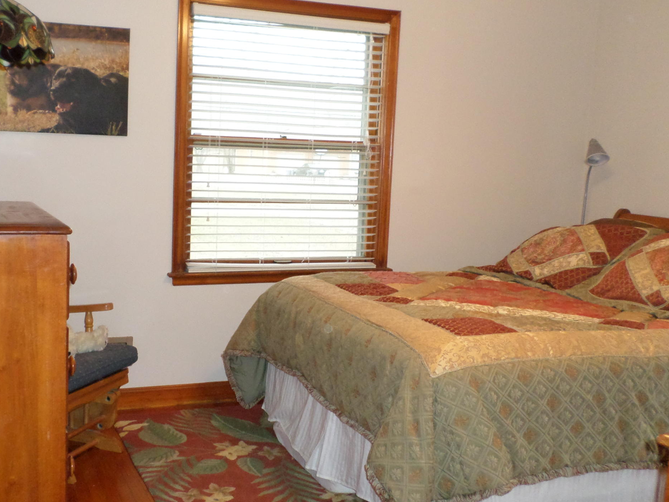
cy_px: 238
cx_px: 268
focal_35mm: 40
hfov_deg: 46.5
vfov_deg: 35.9
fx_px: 773
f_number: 2.5
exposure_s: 1/30
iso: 240
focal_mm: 4.5
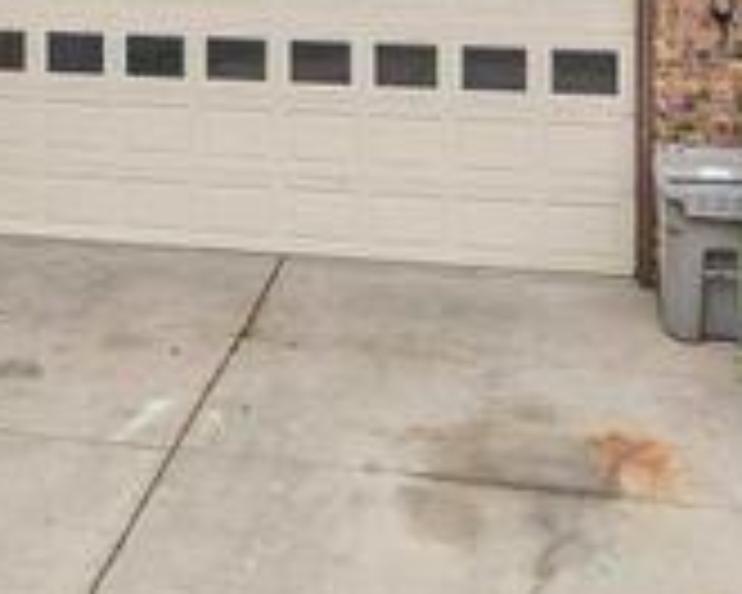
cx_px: 162
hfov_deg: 26.3
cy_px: -14
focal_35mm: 71
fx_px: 1559
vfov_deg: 20.8
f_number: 2.8
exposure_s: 1/800
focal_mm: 12.29
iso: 140
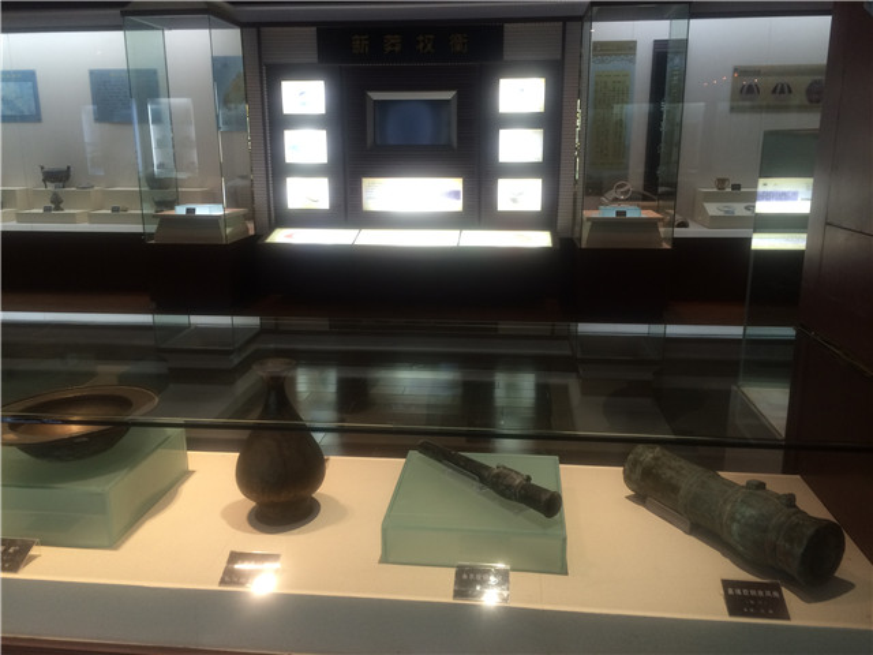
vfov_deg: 48.2
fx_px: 731
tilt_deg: -15.0
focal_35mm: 29
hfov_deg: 61.7
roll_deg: +1.3
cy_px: 328
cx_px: 436
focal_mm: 4.15
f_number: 2.2
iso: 100
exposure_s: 1/33
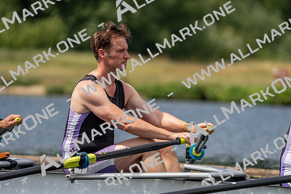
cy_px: 97
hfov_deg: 5.0
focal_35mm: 409
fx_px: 3306
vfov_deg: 3.4
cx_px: 144
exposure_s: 1/1600
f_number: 6.3
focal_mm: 400
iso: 250
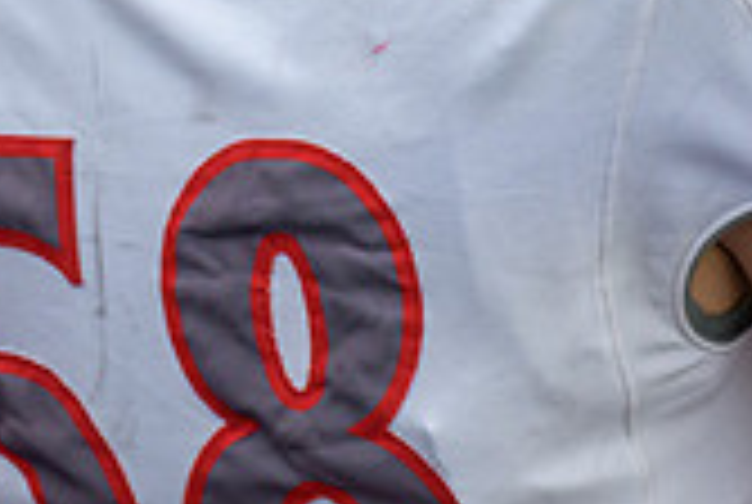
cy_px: -25
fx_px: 15234
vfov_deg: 1.9
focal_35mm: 728
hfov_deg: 2.8
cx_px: 657
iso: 200
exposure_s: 1/1000
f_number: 2.8
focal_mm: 210
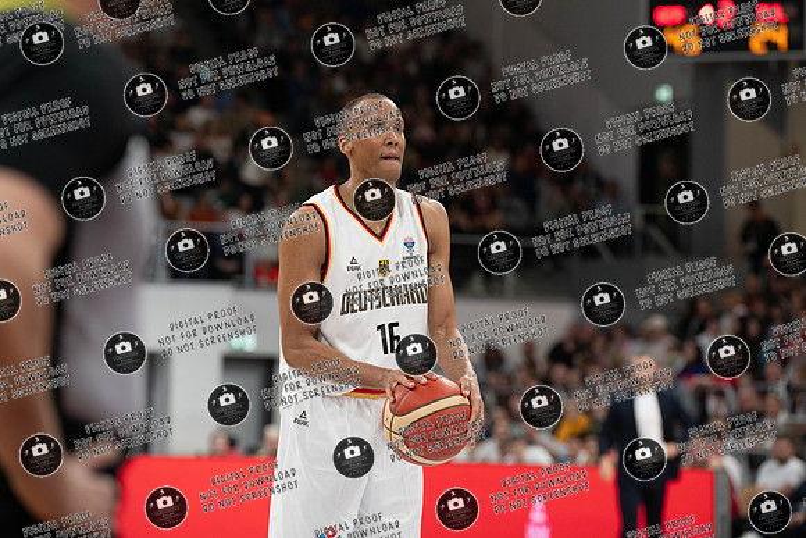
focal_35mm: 150
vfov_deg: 9.1
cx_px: 424
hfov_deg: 13.6
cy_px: 214
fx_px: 3368
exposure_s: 1/1000
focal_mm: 125
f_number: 3.2
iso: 1600
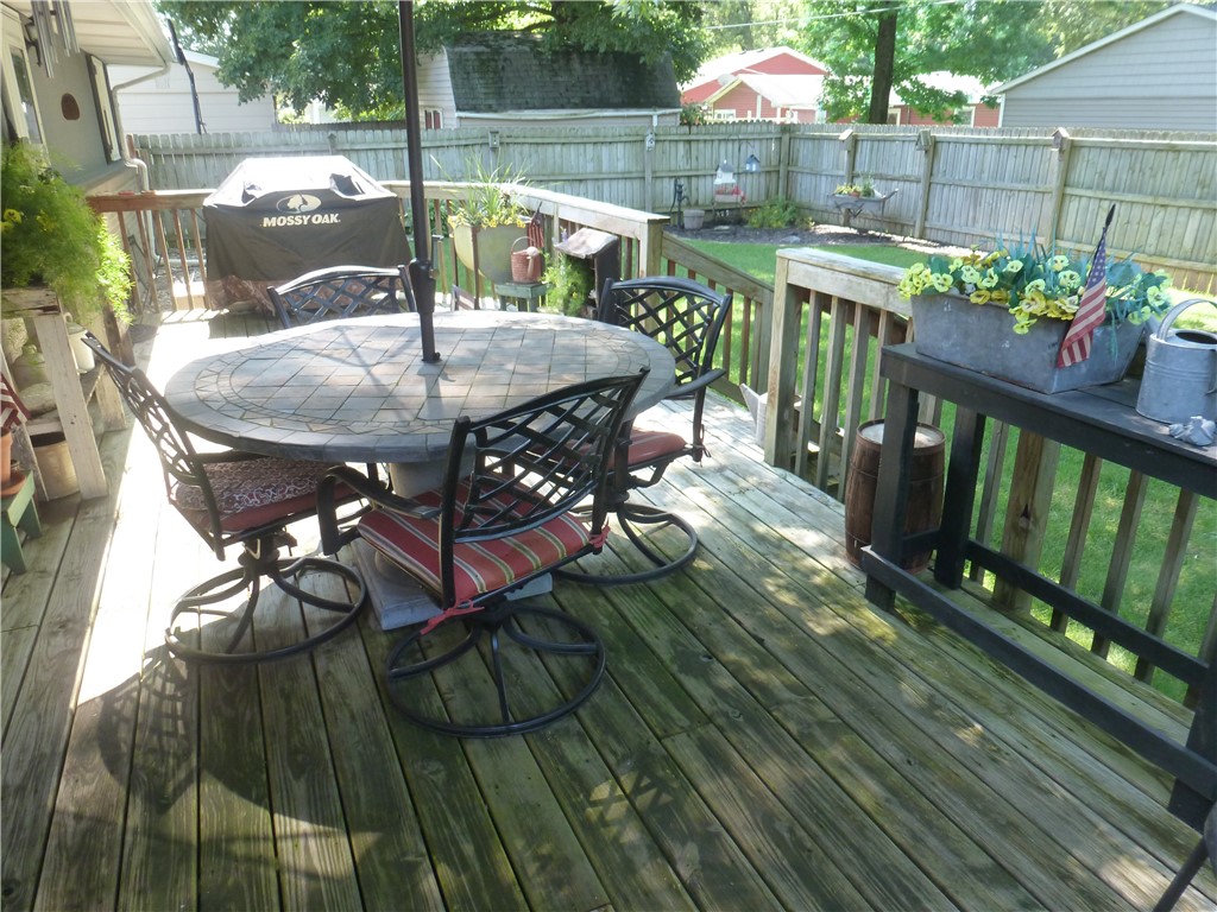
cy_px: 456
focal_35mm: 24
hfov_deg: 71.6
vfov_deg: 56.8
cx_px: 608
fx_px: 844
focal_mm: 4.3
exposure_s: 1/60
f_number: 3.3
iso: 200
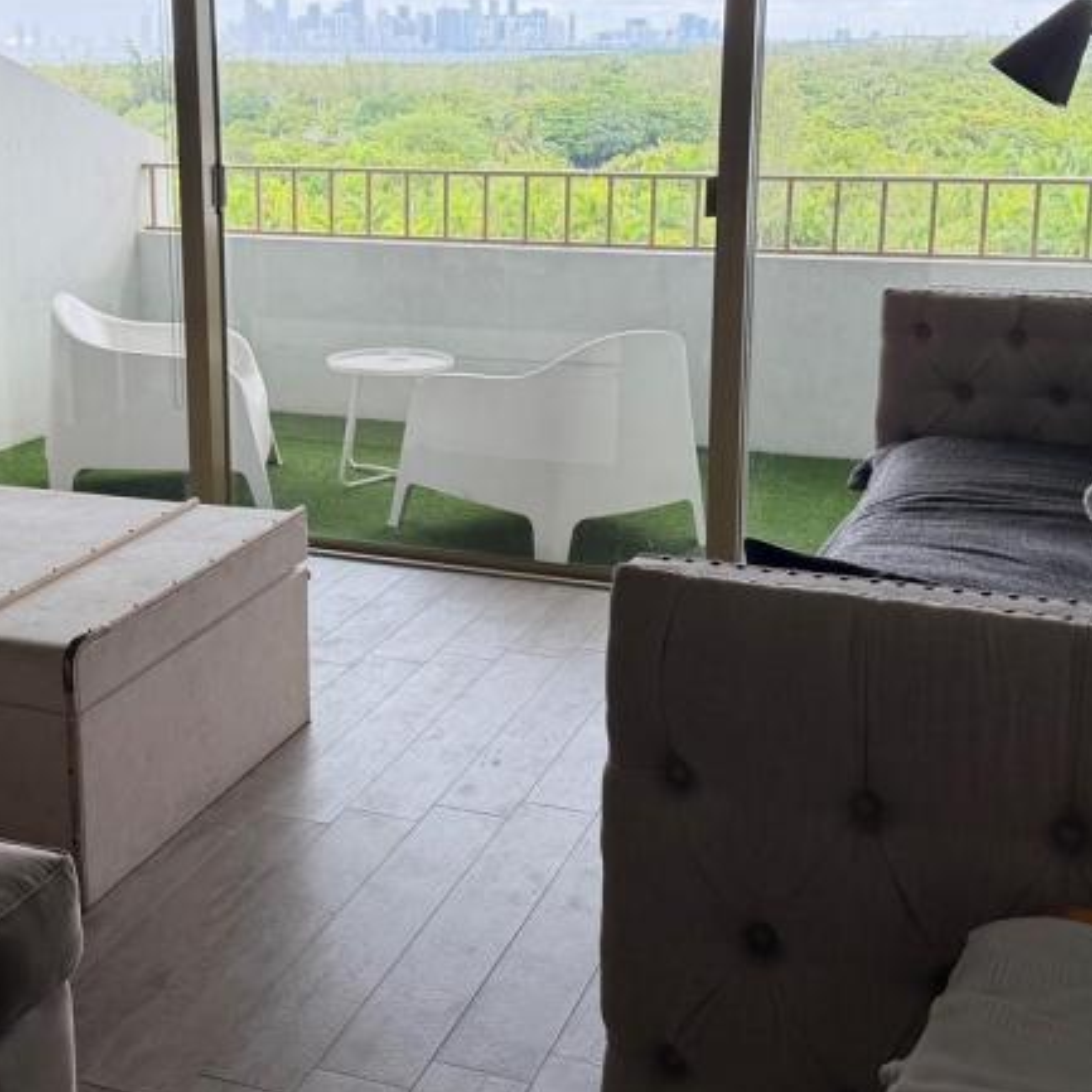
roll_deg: +0.0
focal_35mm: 47
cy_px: 398
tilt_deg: -12.3
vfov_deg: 35.8
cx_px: 383
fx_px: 1677
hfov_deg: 35.8
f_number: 1.78
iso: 80
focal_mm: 6.76
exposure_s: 1/391
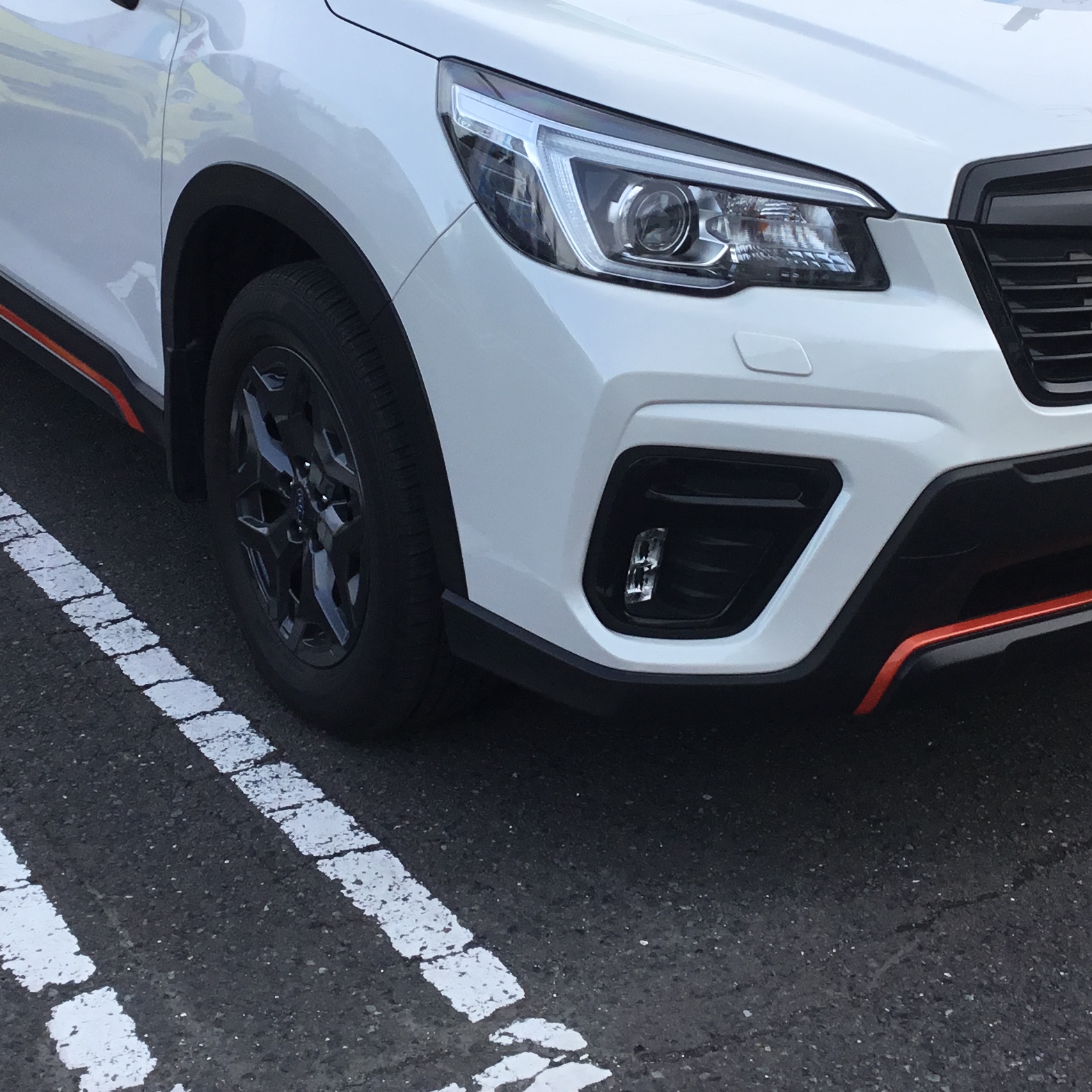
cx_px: 626
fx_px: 2034
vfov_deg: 29.6
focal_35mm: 57
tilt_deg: -11.5
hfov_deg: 30.0
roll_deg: -1.7
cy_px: 274
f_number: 2.4
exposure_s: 1/491
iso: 25
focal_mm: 3.3
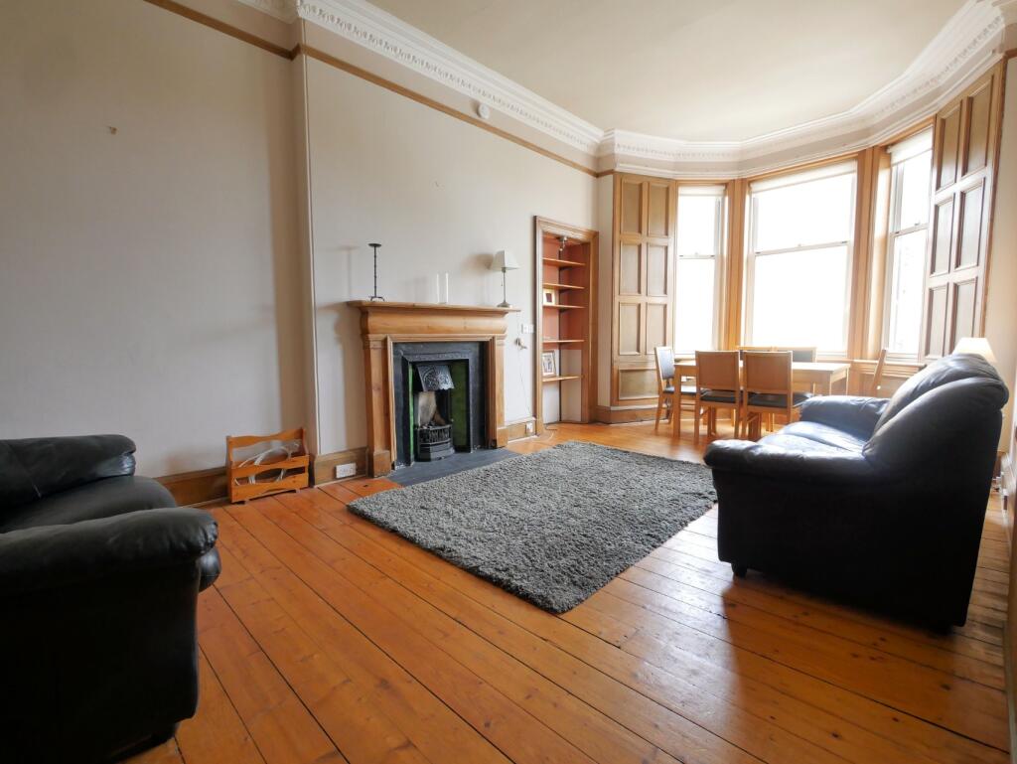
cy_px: 382
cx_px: 508
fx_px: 470
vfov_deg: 78.2
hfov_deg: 94.5
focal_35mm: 16
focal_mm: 8
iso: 1000
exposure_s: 1/60
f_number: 4
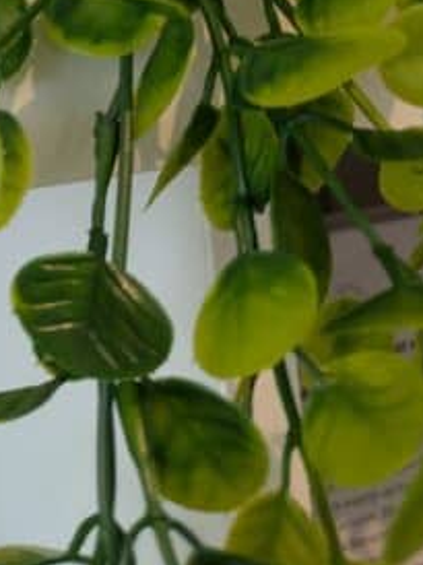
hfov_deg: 18.9
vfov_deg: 23.3
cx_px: -101
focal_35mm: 73
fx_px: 1191
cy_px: -193
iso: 508
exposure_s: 1/100
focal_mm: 5.43
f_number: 1.89
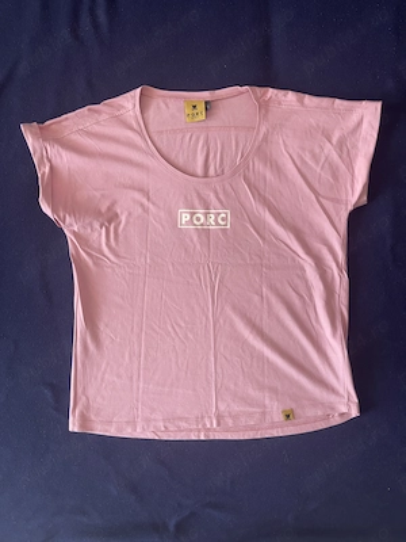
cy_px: 271
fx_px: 391
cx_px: 203
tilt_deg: -85.9
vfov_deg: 69.4
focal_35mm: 25
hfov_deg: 54.9
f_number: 1.6
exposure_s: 1/60
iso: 250
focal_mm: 5.1
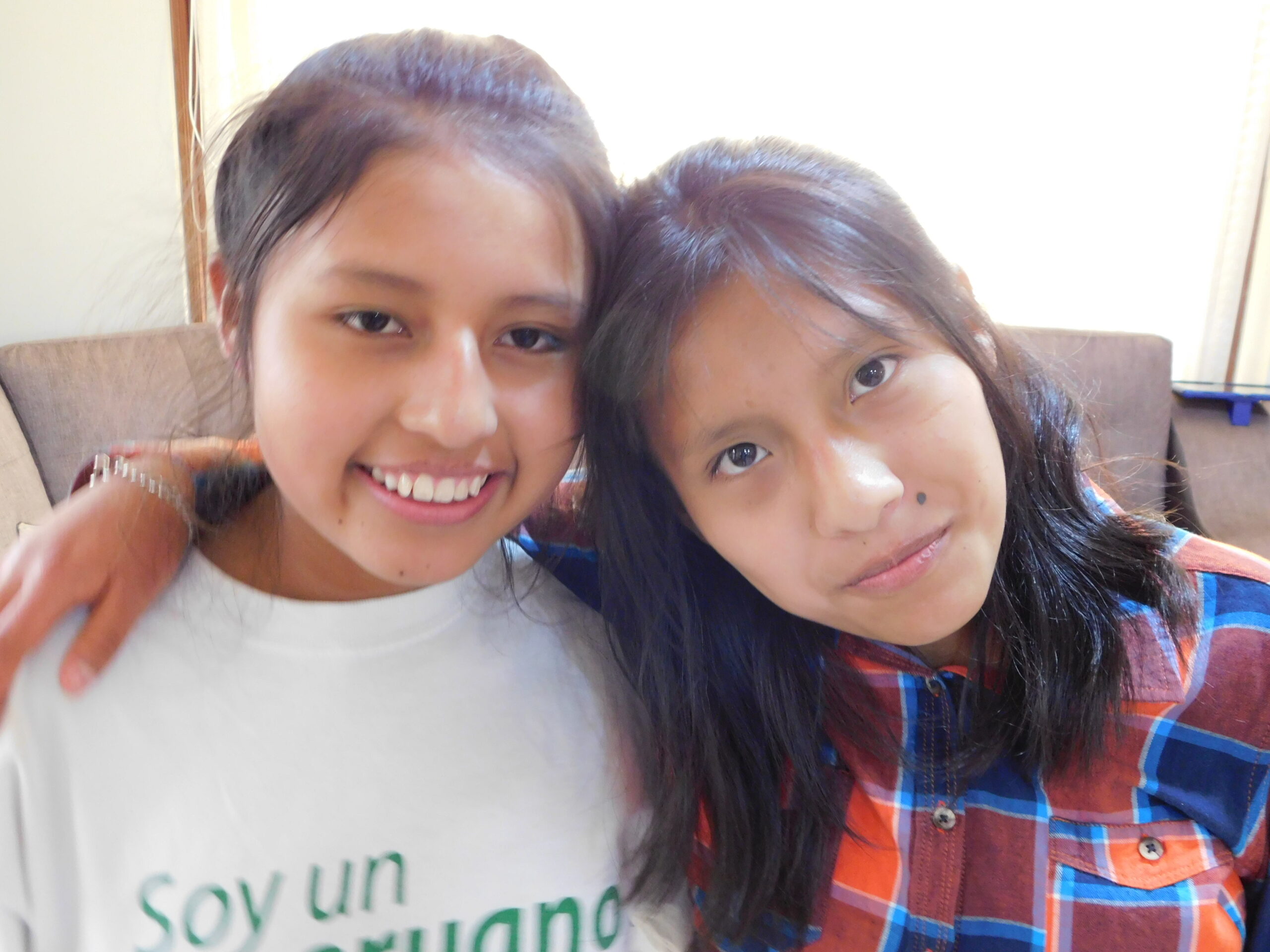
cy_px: 476
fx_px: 1321
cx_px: 635
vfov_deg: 39.7
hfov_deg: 51.4
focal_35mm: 36
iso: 400
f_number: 3.5
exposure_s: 1/10
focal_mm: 6.3
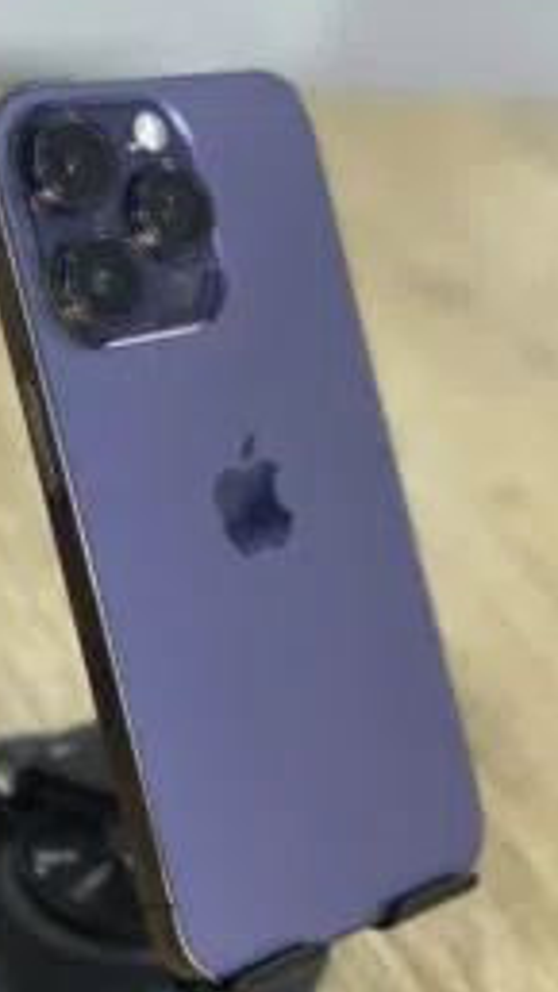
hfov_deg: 14.9
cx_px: 277
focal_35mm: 81
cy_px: 411
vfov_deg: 26.2
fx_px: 2132
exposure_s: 1/121
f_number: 1.78
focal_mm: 6.86
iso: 100
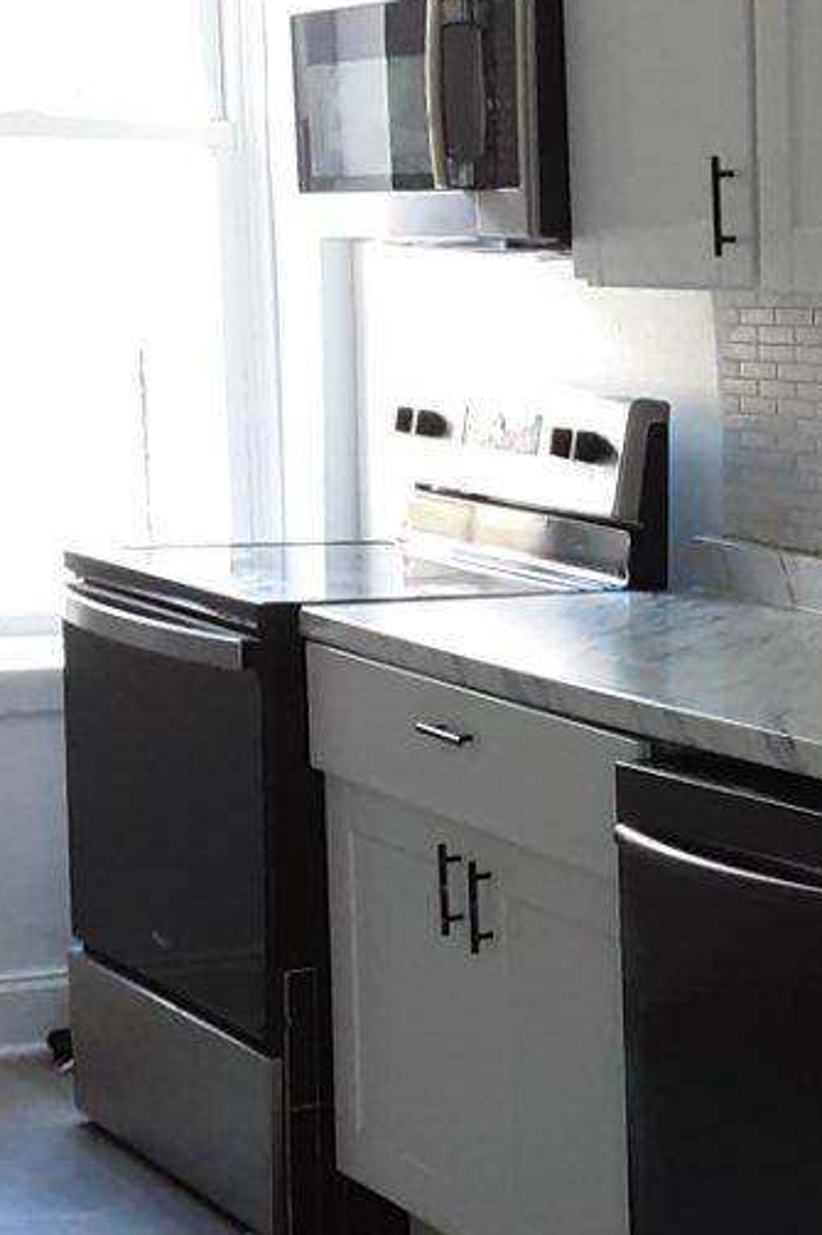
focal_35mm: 89
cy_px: 928
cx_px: 935
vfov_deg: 22.7
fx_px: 3050
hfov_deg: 14.9
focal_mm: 2.9
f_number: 1.9
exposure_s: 1/40
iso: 100
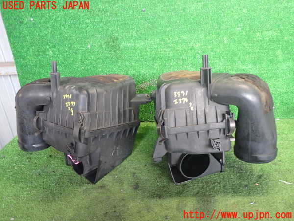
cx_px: 147
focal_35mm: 30
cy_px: 110
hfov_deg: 60.0
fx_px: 255
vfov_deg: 46.8
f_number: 2.3
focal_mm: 5.4
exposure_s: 1/30
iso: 640
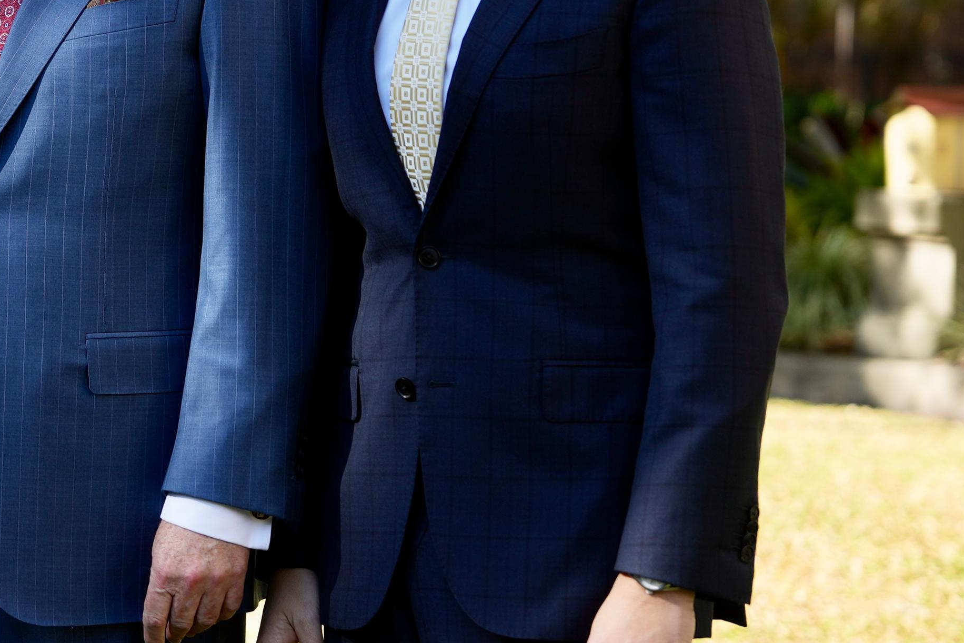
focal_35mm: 191
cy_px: 98
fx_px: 5115
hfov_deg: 10.7
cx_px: 37
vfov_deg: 7.2
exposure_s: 1/400
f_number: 2.8
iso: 100
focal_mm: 70
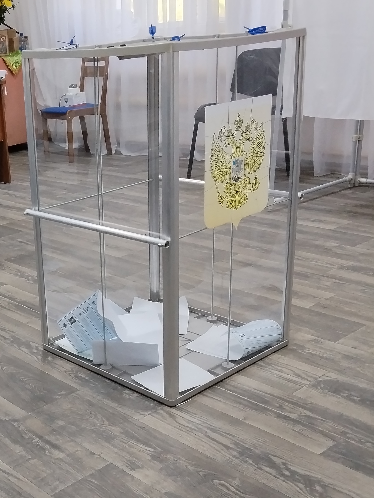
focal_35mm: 49
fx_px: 706
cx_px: 26
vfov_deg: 38.8
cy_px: 290
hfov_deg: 28.4
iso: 145
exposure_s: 1/50
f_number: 1.8
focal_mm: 4.25
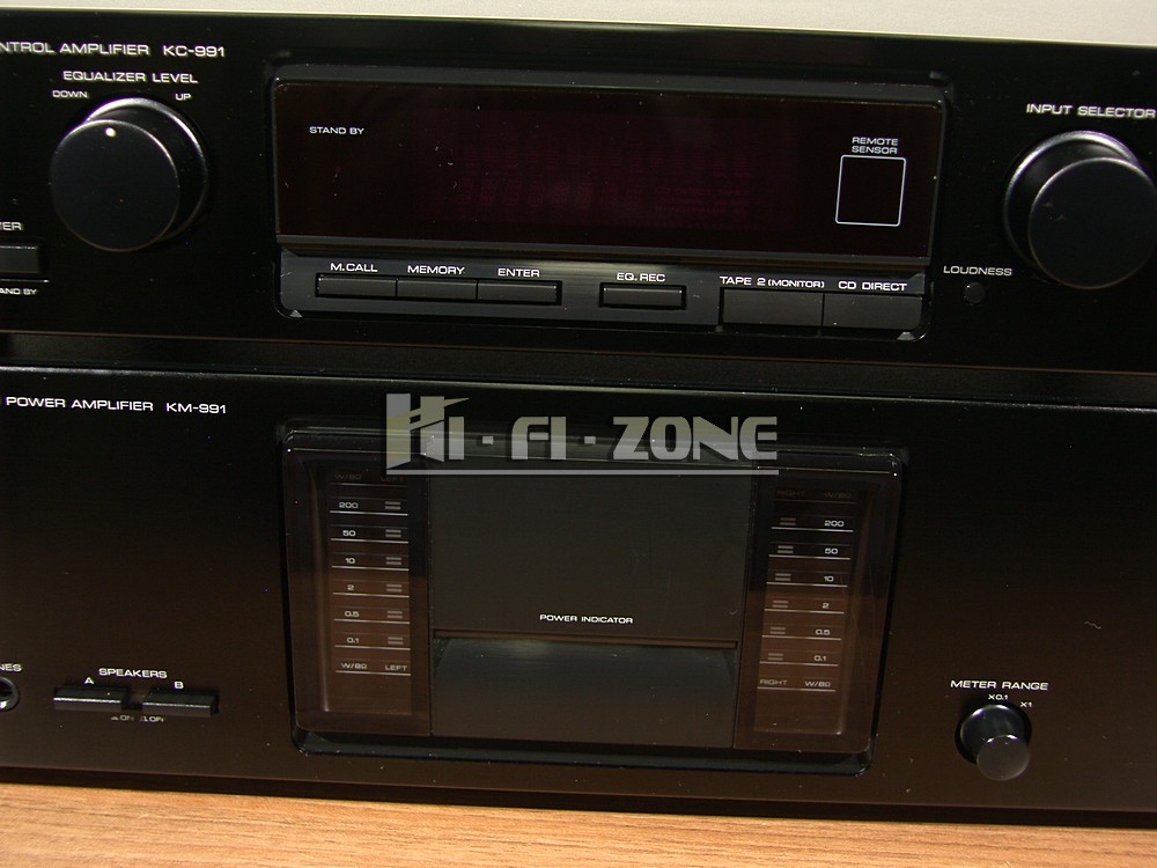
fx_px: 1337
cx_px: 578
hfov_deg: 46.8
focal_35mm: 40
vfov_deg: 36.0
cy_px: 434
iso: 50
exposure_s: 1/40
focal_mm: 10.3
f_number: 2.5
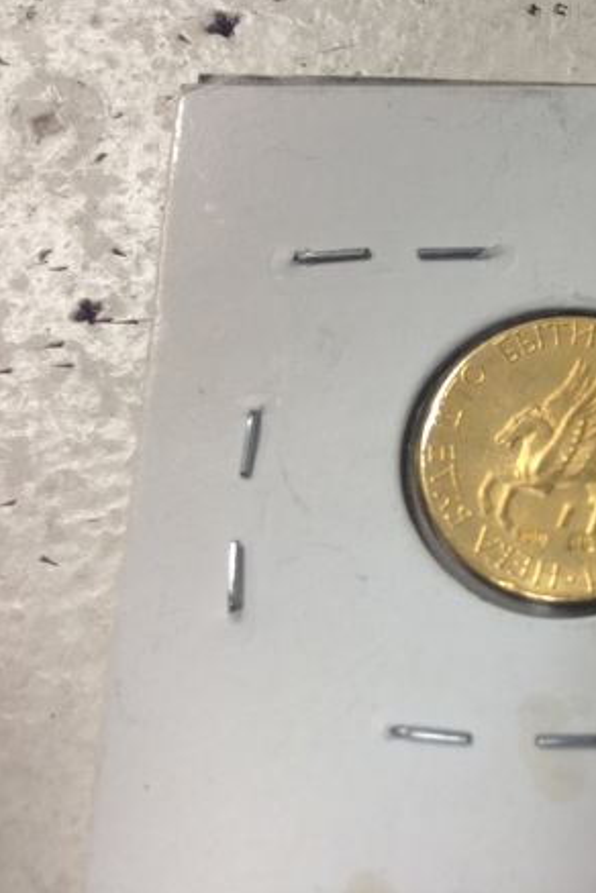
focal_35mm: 47
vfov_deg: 41.9
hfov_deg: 27.3
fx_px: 1167
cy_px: 444
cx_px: 576
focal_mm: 4.12
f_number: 2.4
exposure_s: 1/24
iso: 50
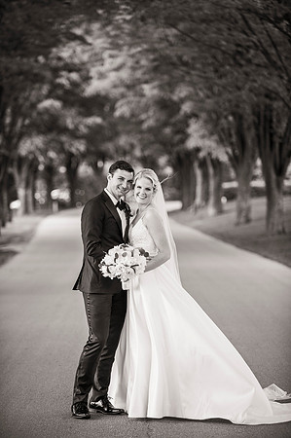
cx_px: 146
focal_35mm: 135
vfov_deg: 15.2
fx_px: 1641
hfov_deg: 10.1
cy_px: 219
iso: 640
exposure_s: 1/800
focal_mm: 135
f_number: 2.8
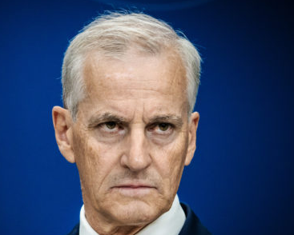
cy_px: 149
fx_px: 3404
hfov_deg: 4.9
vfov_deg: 4.0
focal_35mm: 391
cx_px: 62
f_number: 4
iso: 1600
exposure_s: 1/320
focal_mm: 158
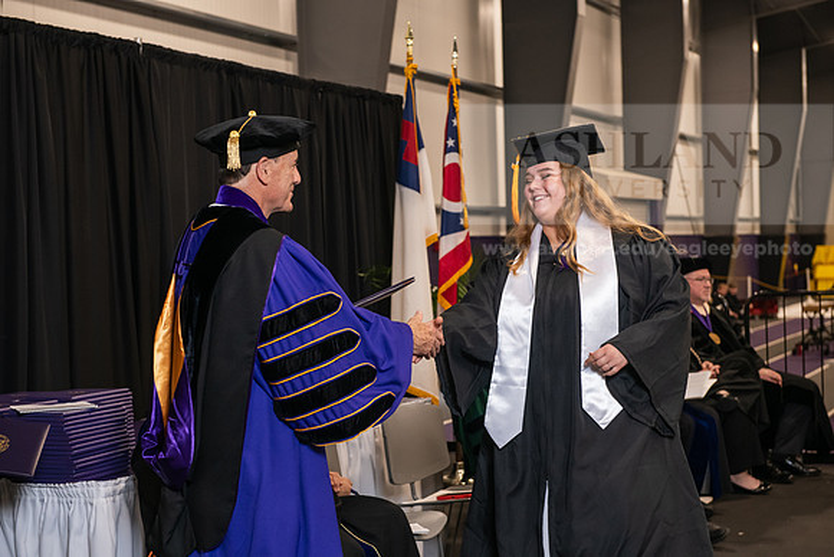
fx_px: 1437
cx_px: 417
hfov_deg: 32.4
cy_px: 278
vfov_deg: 21.9
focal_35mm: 62
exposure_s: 1/125
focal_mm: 62
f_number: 5
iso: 1600
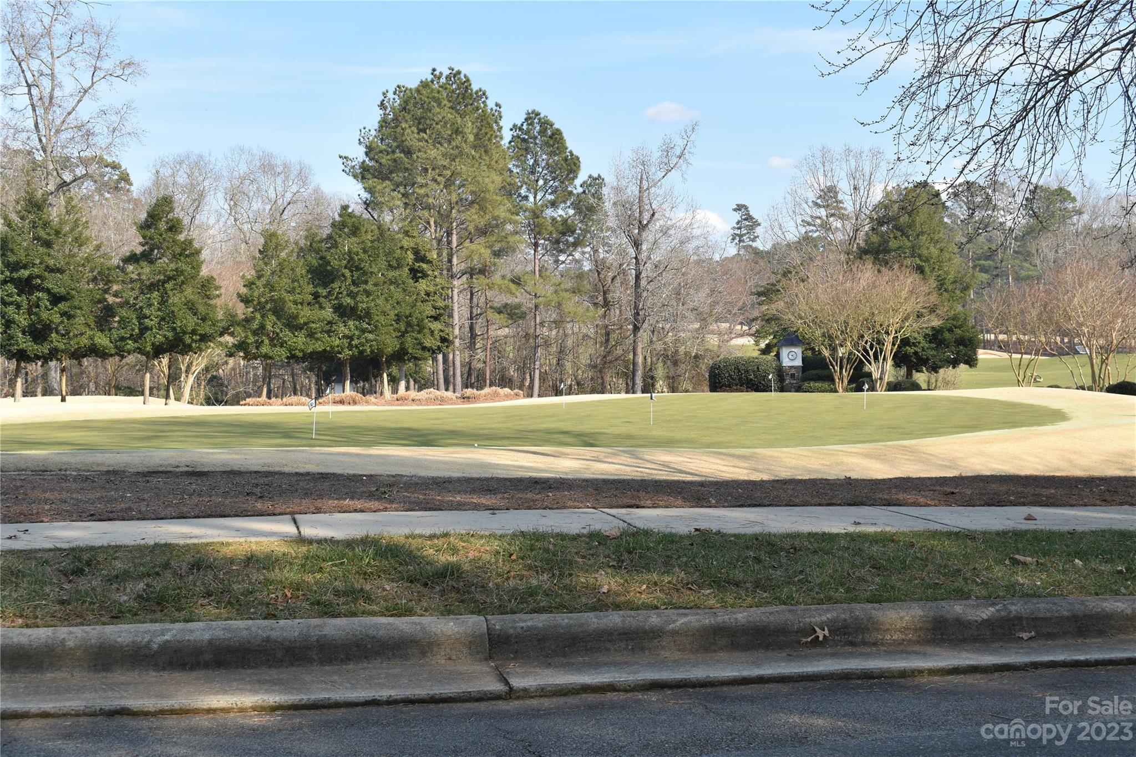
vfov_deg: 26.5
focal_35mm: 51
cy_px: 378
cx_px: 568
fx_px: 1609
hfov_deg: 38.9
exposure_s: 1/320
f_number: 9
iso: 200
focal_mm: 34
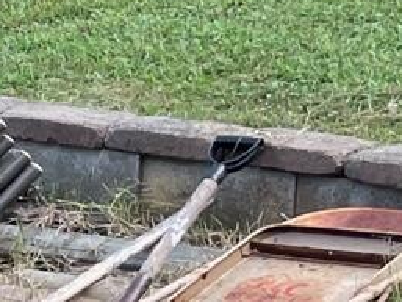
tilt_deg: -6.0
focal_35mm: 204
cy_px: 233
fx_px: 2370
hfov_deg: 7.9
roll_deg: -0.7
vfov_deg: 7.3
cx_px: -929
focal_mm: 4.2
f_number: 1.6
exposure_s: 1/590
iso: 32
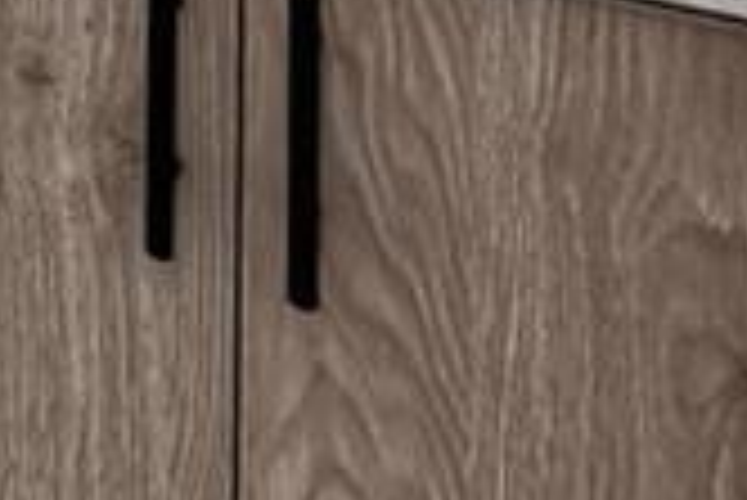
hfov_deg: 18.3
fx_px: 1537
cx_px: -742
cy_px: -732
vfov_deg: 13.2
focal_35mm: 74
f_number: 9
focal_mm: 12
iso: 200
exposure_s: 1/4
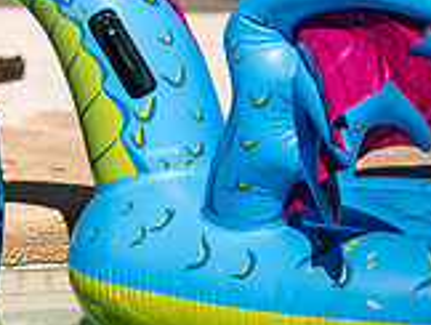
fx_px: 6210
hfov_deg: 3.9
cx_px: -309
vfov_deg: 3.0
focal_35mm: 498
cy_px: 17
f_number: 2.8
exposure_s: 1/1600
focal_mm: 145
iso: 100
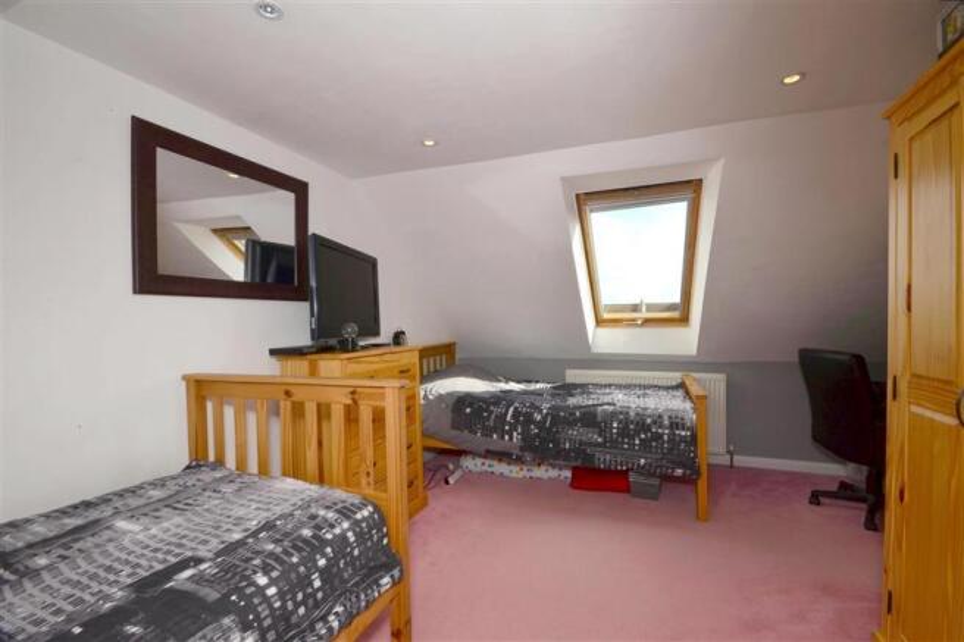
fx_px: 402
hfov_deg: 100.4
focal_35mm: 15
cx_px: 482
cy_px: 321
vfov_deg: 77.3
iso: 400
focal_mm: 10
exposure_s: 1/200
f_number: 11
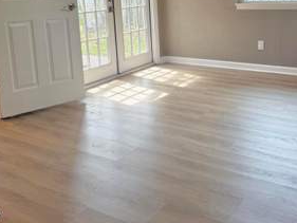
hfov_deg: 45.4
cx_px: 182
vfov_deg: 34.0
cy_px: 41
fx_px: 352
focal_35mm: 41
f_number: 1.78
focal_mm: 6.76
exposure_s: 1/176
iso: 100
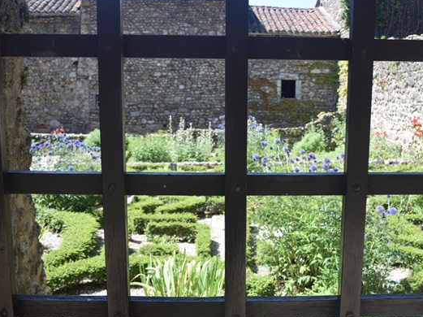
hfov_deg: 45.1
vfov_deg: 34.7
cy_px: 157
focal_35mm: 42
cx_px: 241
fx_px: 507
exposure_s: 1/100
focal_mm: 25
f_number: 8
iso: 100
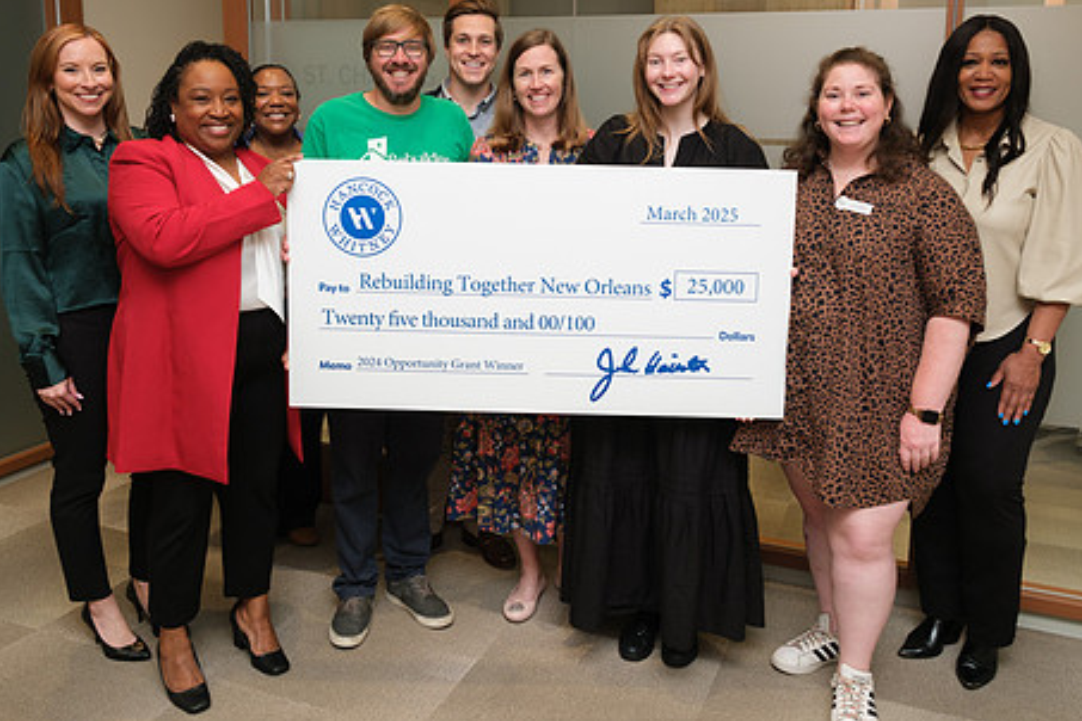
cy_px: 264
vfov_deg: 40.8
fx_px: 962
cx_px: 540
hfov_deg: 58.7
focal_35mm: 32
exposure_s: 1/125
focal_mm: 16.6
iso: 400
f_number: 4.5
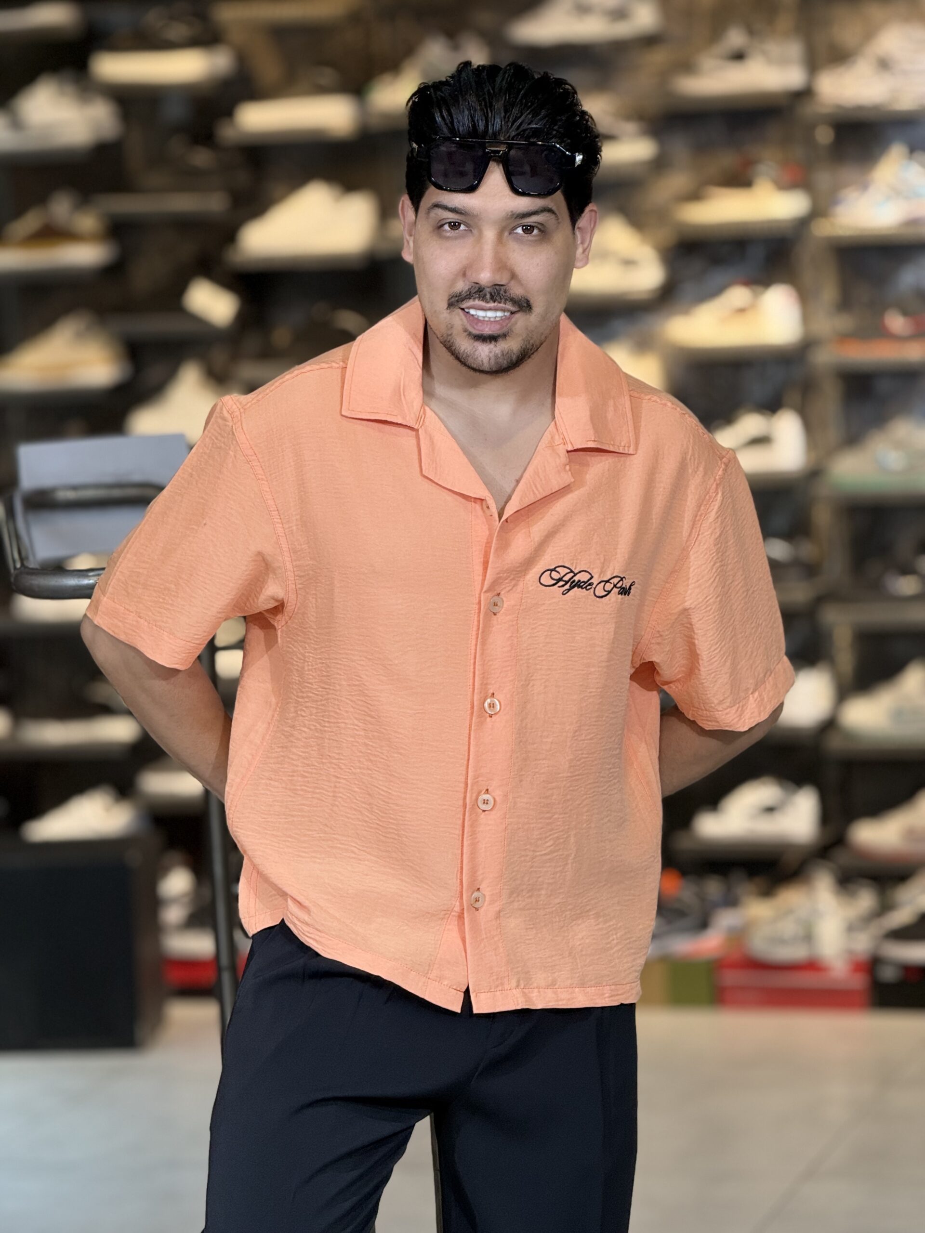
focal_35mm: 120
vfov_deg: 16.4
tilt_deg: -5.6
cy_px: 616
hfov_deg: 12.3
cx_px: 462
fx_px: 4275
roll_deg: +2.7
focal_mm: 15.66
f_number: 2.8
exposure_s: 1/100
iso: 125
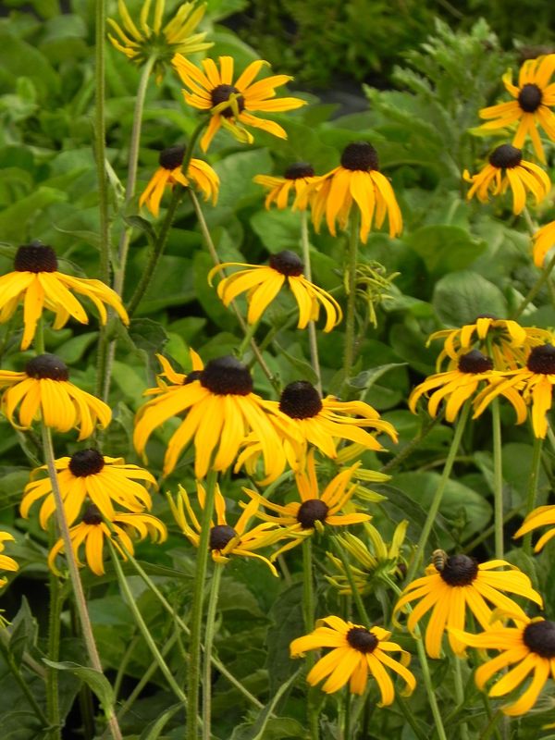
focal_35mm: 212
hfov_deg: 7.0
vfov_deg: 9.3
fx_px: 4532
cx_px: 278
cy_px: 370
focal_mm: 37.7
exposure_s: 1/15
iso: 160
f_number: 4.5
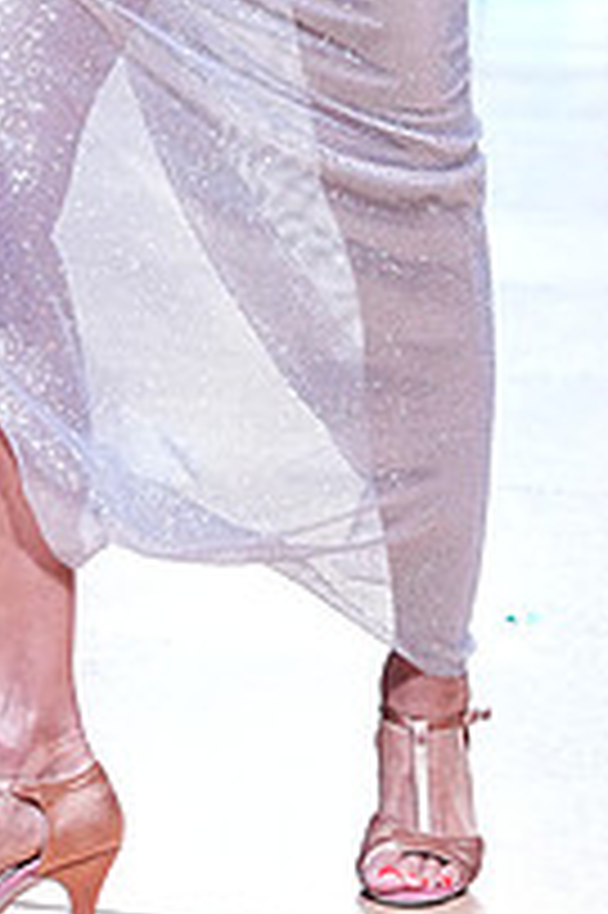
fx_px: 5075
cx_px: -146
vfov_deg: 10.1
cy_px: -324
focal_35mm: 200
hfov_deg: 6.8
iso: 2000
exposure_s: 1/400
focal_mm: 70
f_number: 4
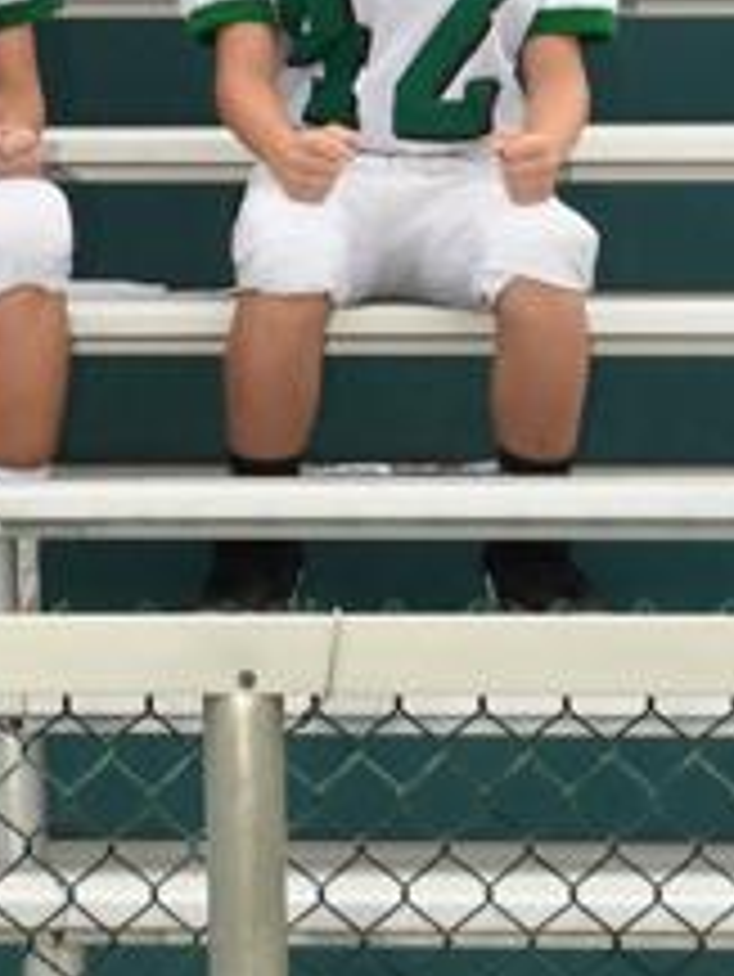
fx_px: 17286
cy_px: -457
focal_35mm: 612
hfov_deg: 2.4
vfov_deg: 3.2
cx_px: -973
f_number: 9
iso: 125
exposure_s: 1/60
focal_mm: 90
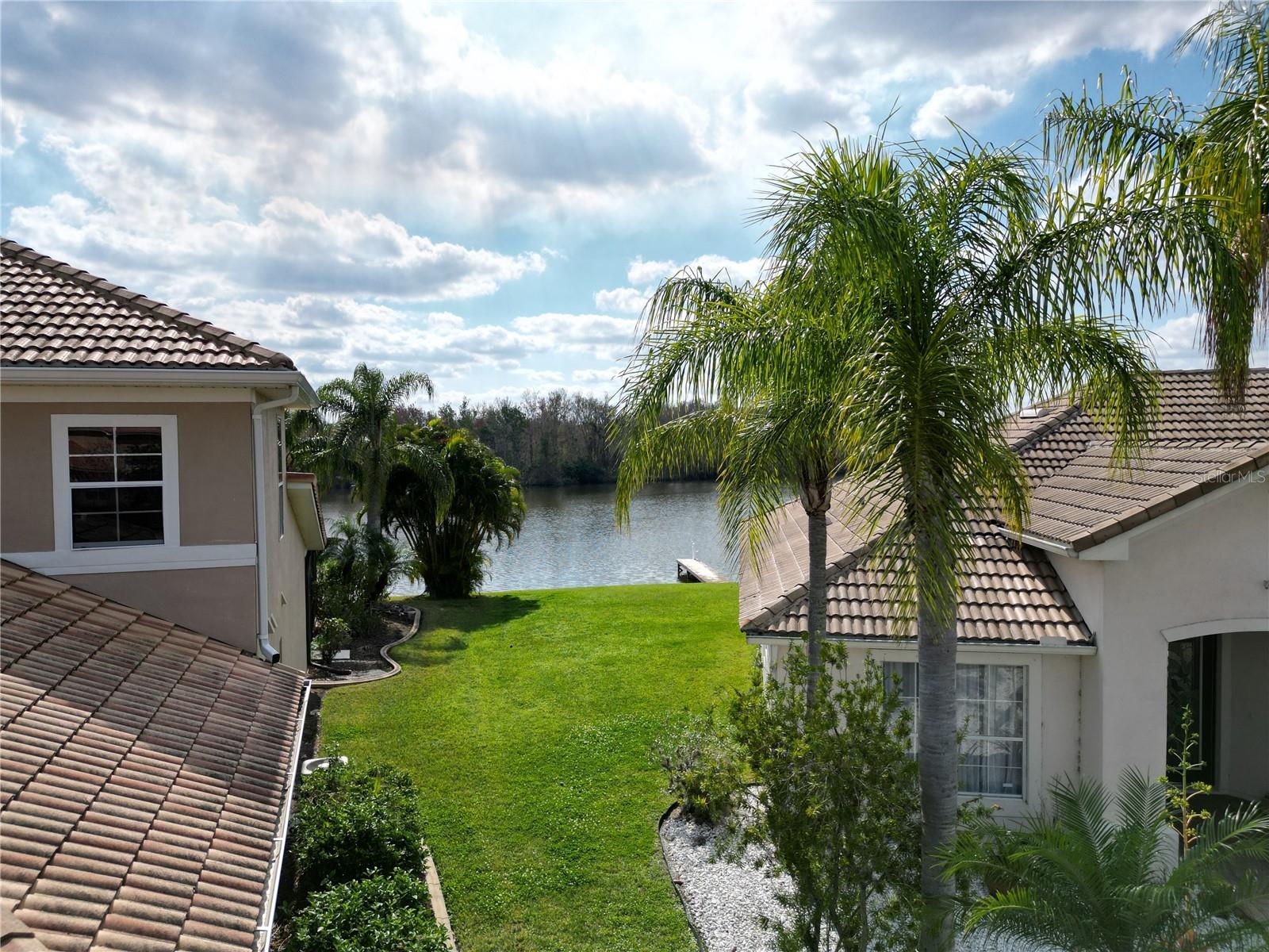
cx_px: 634
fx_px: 880
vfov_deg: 56.8
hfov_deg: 71.6
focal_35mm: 24
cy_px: 476
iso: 100
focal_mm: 6.72
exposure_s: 1/5000
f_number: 1.7
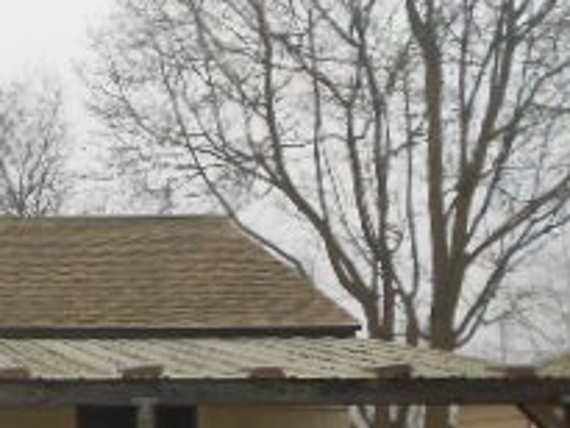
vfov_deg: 17.8
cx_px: -158
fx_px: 1335
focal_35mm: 81
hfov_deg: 21.9
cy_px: 414
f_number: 3.2
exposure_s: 1/200
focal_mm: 4.6
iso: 80
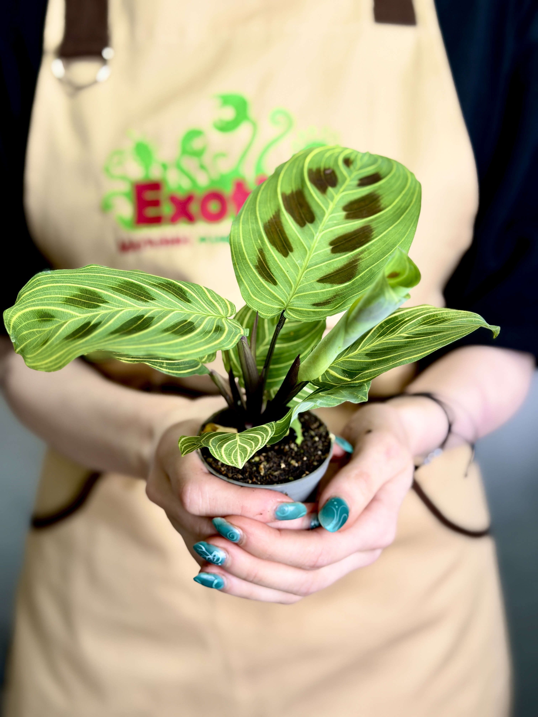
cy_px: 358
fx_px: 995
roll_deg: -0.4
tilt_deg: -18.6
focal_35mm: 48
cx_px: 269
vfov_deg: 39.7
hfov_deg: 30.3
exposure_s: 1/125
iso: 50
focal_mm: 6.76
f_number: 1.78
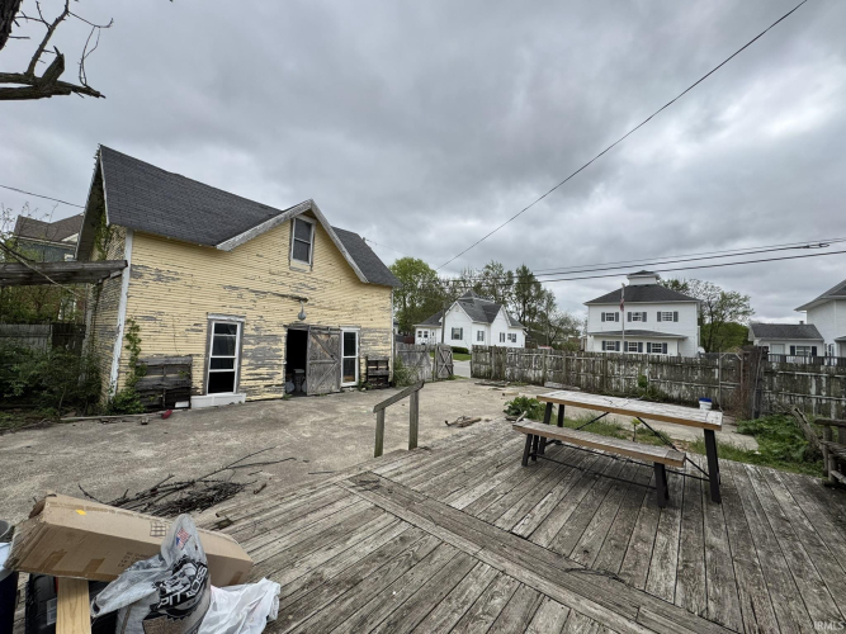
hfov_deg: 102.1
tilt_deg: +4.0
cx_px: 423
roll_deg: -0.6
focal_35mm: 14
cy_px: 317
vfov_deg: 85.7
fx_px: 342
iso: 50
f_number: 2.2
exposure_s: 1/1789
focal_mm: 2.22
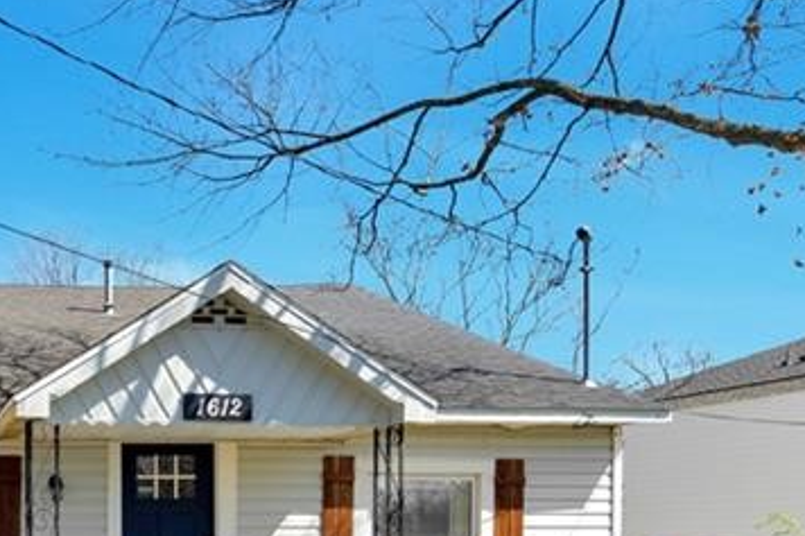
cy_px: 543
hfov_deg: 37.1
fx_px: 1028
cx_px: -43
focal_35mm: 46
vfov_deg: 27.5
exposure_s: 1/80
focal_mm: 16
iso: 80
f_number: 6.3
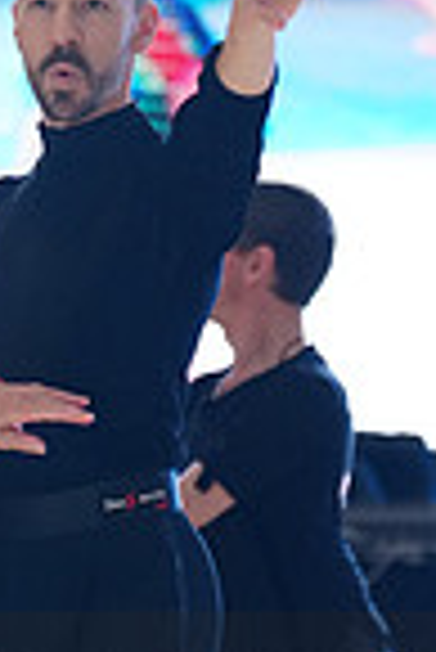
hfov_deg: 3.3
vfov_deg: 4.9
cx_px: -128
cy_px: 764
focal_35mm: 421
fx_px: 7629
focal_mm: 105
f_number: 2.8
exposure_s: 1/400
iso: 2000
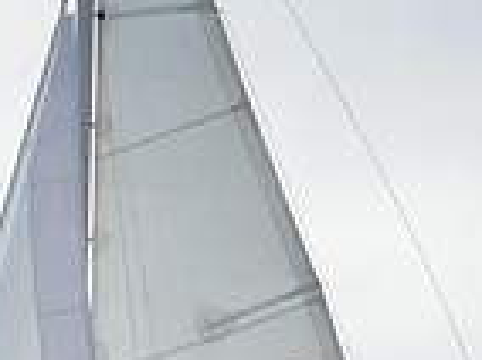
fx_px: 7548
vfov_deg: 2.7
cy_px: 951
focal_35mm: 543
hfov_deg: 3.6
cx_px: -146
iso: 100
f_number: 6.3
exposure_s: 1/640
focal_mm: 92
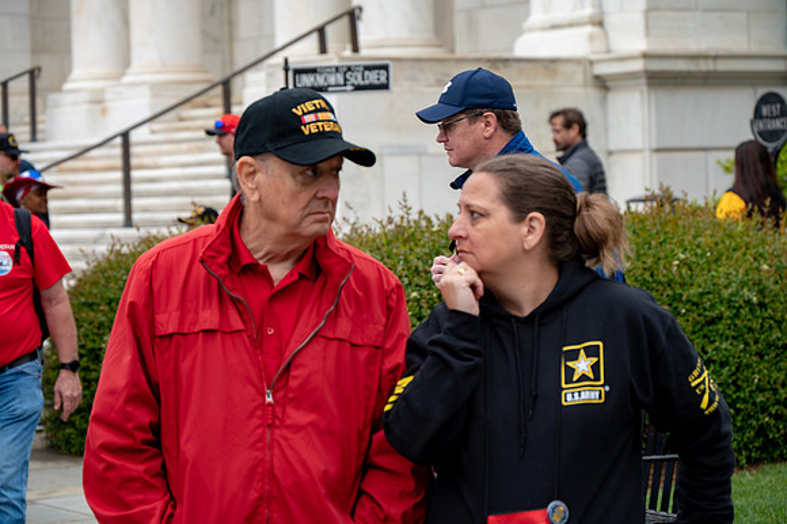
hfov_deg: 17.1
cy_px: 262
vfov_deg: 11.4
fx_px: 2622
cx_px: 394
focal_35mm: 120
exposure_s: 1/100
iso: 180
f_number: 6.3
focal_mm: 120
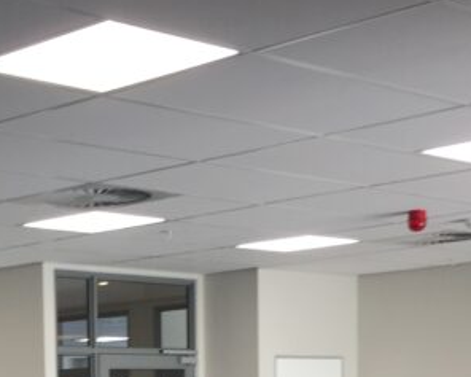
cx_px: 19
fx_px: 1367
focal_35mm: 98
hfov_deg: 19.1
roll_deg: -0.2
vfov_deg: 14.7
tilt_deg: -5.9
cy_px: 552
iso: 32
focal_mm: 4.15
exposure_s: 1/50
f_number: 2.2
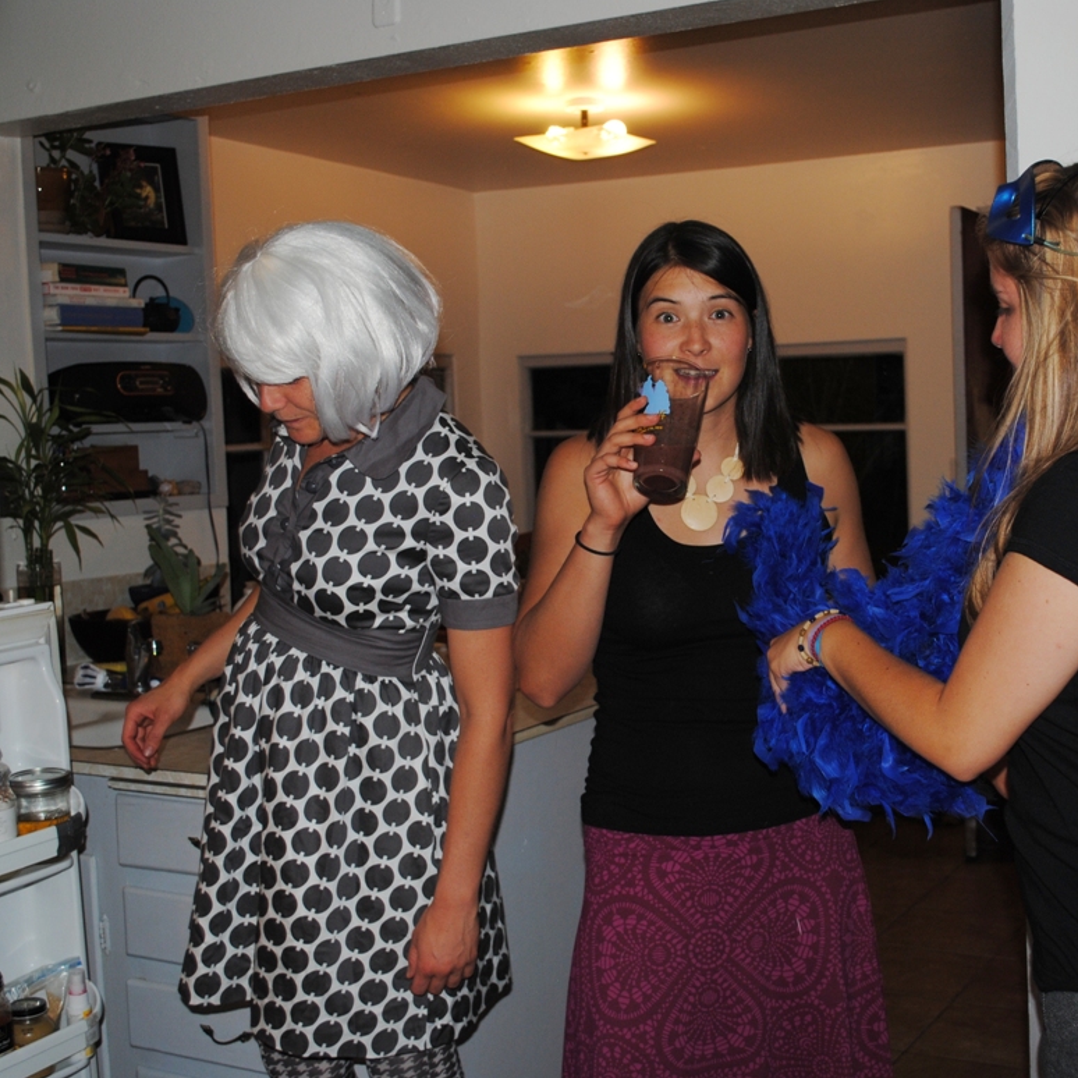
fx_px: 1621
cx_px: 664
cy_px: 539
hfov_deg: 36.6
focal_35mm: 46
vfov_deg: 36.8
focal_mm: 24
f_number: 4
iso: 200
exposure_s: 1/60
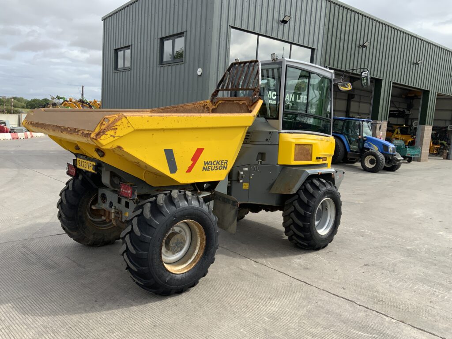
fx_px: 379
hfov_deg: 61.7
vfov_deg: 48.2
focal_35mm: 29
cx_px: 226
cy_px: 170
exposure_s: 1/1144
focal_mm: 3
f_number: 1.8
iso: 16
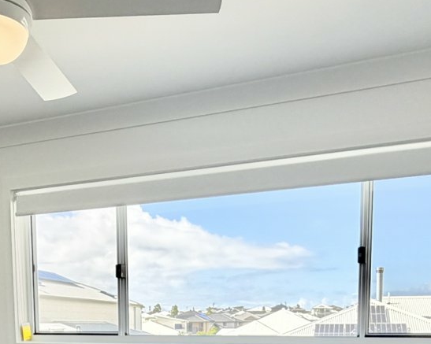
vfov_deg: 28.0
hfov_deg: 38.8
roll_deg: +0.9
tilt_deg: -6.5
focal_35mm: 48
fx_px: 612
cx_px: 209
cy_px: 399
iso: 50
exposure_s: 1/219
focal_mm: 2.22
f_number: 2.2
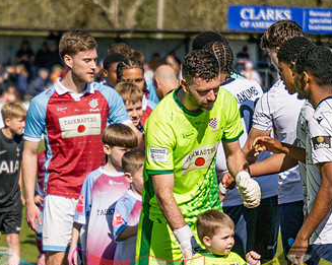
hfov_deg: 7.4
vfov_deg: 5.9
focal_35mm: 262
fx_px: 2572
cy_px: 224
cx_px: 65
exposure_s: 1/10000
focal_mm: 125
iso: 400
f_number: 4
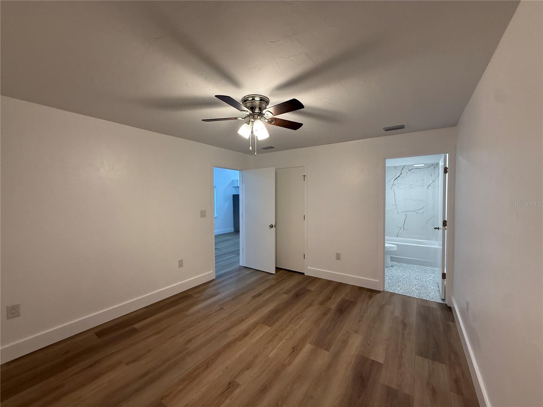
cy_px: 204
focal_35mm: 14
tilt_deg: -1.0
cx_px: 272
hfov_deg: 102.1
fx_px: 220
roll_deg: -0.9
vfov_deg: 85.7
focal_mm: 2.22
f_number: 2.2
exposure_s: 1/60
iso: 200
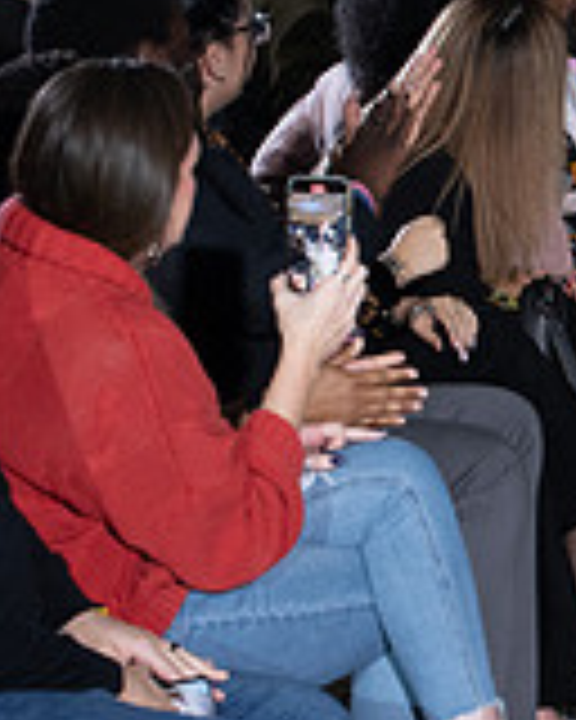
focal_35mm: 273
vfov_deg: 7.1
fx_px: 5817
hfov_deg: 5.5
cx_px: 1224
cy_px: 313
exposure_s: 1/160
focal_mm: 80
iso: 1250
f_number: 5.6
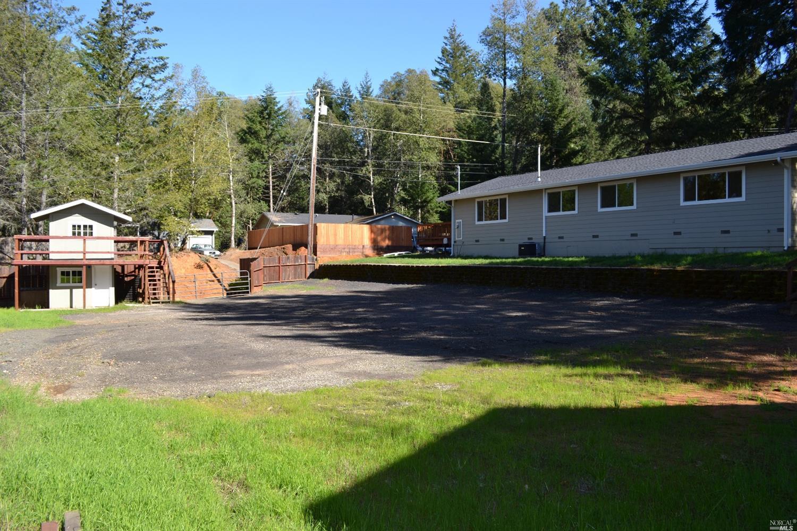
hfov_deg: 67.4
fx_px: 598
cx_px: 398
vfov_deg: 47.9
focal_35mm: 27
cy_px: 266
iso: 100
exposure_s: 1/200
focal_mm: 18
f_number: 5
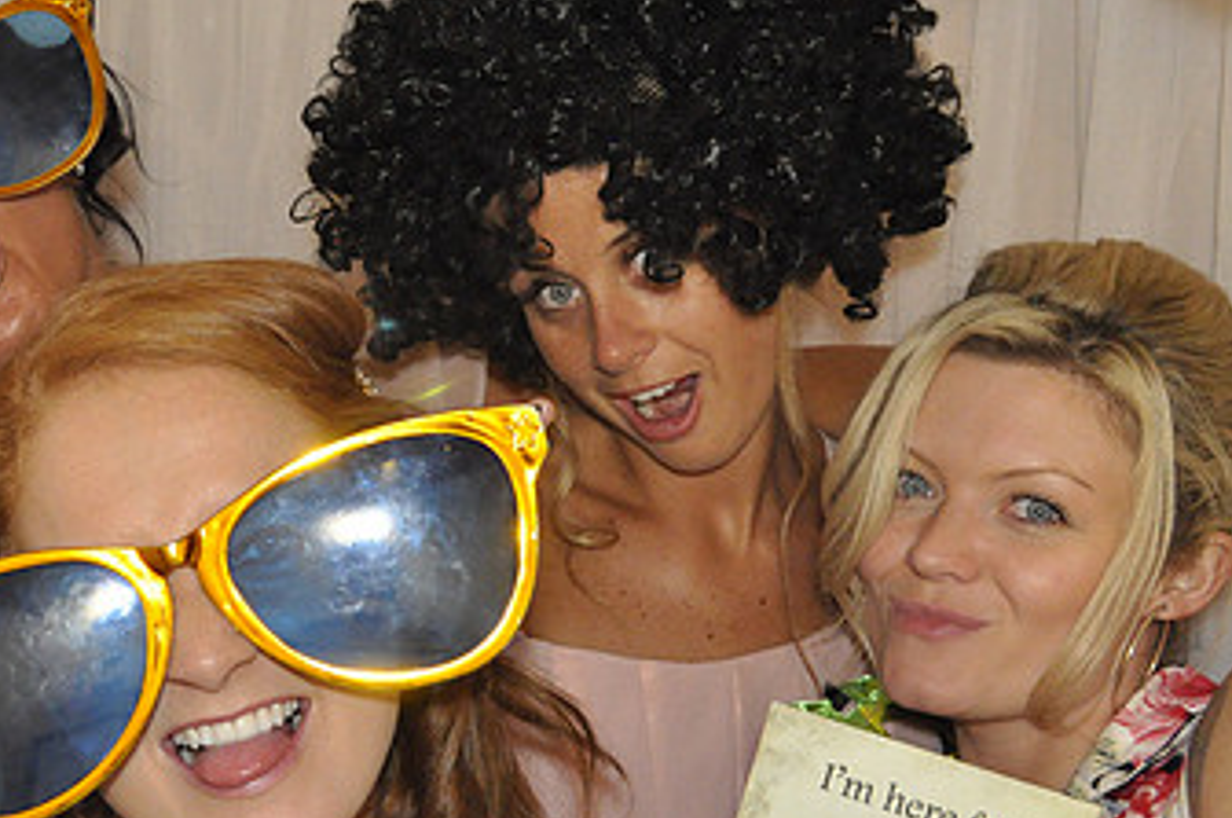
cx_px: 370
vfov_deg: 23.7
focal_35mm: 57
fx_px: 1948
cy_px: 402
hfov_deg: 34.6
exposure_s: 1/100
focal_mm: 22
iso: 3200
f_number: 5.6
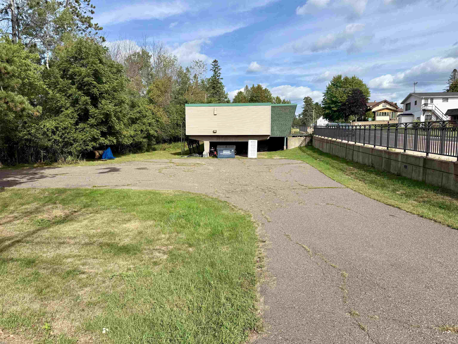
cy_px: 172
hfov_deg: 71.6
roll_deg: -0.5
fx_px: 318
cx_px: 229
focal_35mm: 24
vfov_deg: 56.8
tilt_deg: -4.2
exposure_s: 1/4167
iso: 80
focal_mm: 6.76
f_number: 1.78
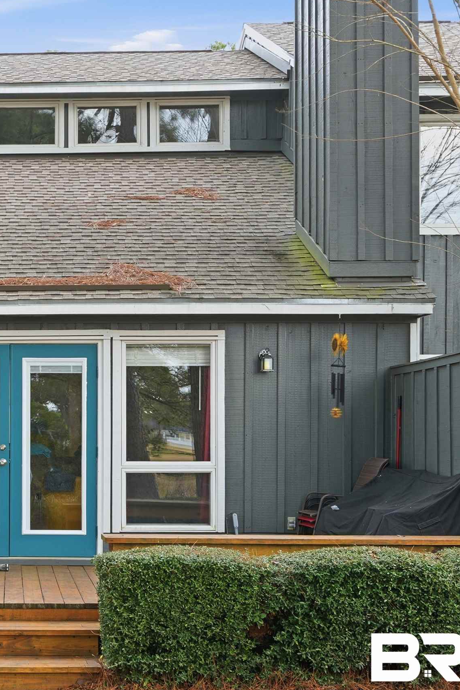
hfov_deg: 20.0
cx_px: -49
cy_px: 353
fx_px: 1246
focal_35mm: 65
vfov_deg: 31.0
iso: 50
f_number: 8
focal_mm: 24
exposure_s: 1/10
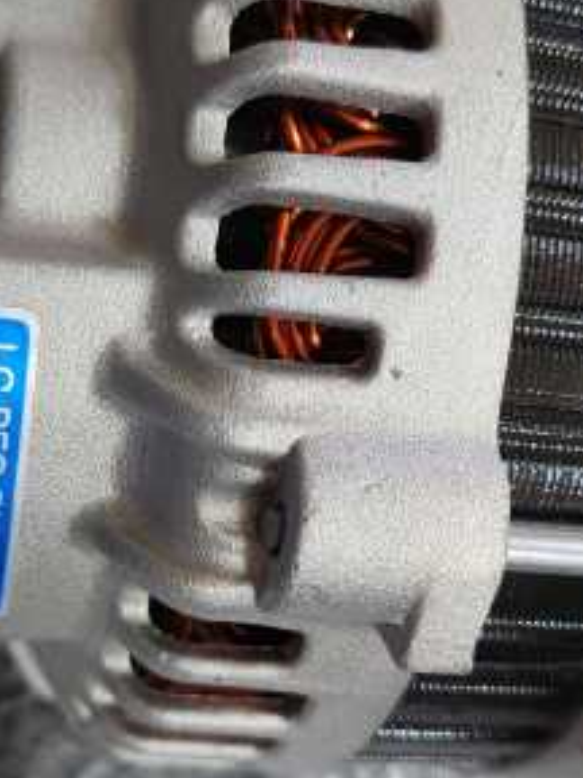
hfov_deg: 24.4
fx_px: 1347
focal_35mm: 60
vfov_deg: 32.2
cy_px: 392
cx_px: 316
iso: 250
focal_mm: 5
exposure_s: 1/120
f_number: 1.8
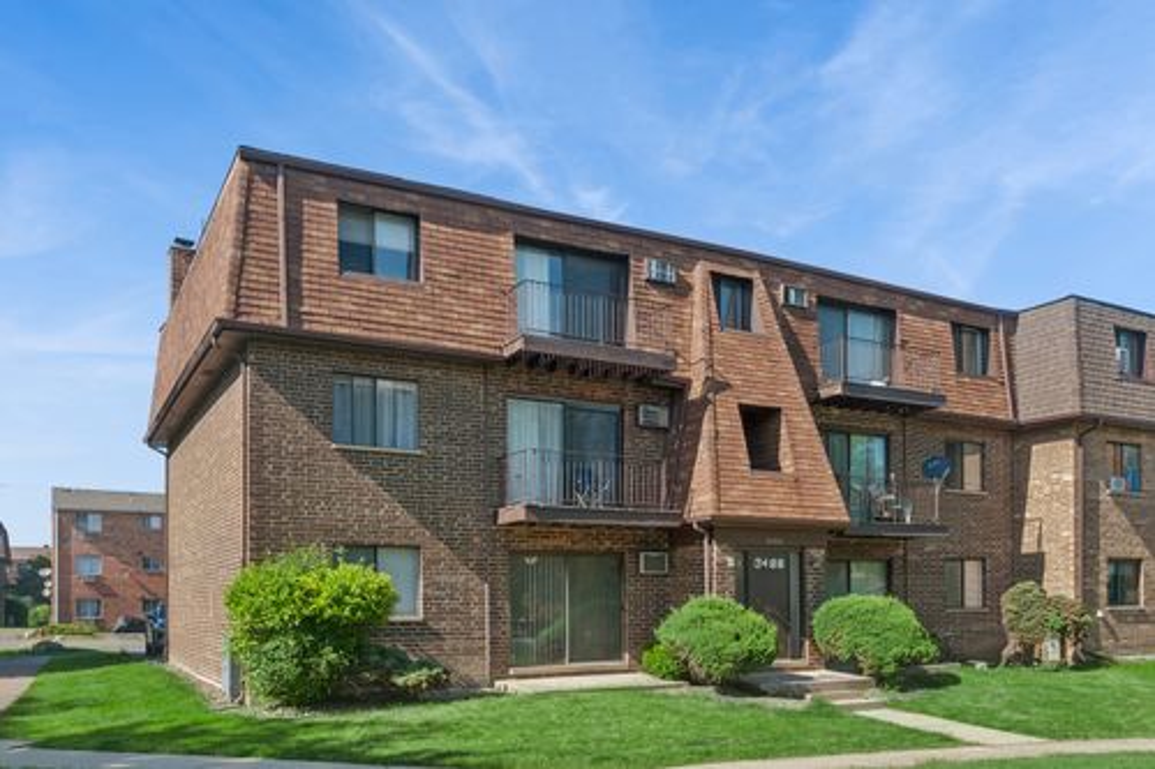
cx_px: 578
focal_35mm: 31
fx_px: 994
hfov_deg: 60.3
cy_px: 384
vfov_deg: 42.3
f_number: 8
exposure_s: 1/500
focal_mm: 31
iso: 400
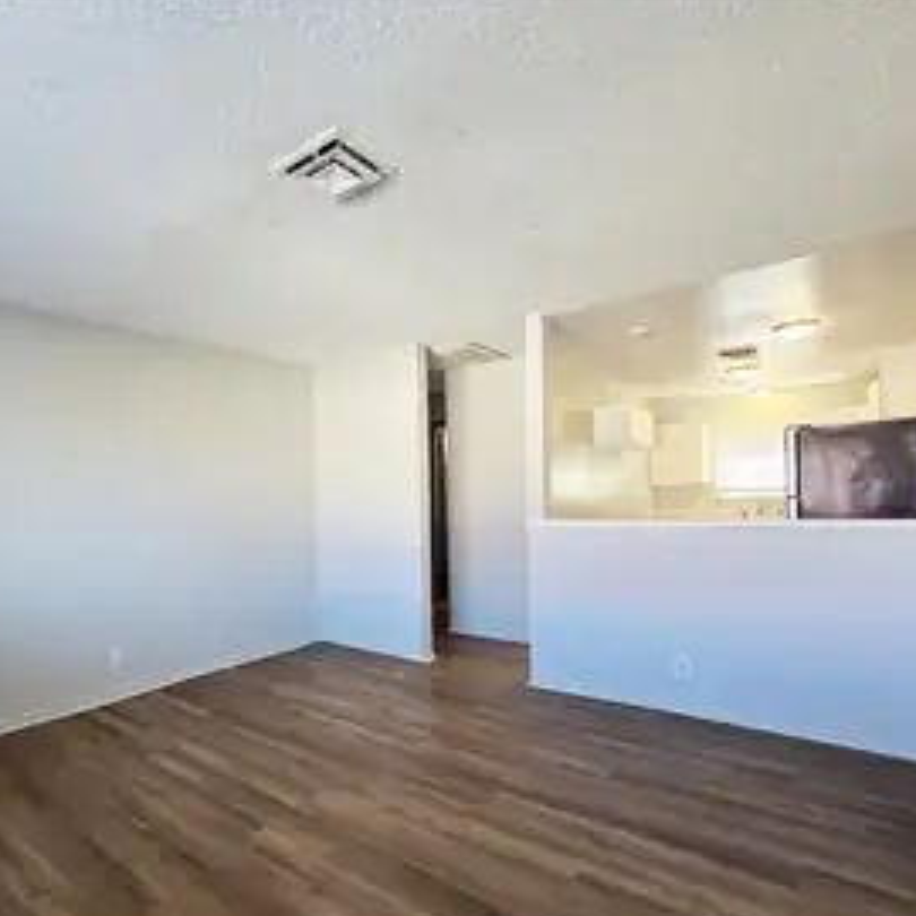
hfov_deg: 81.7
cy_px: 499
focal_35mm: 17
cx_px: 322
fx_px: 509
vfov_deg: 83.8
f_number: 2.2
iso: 100
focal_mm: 2.2
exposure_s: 1/60
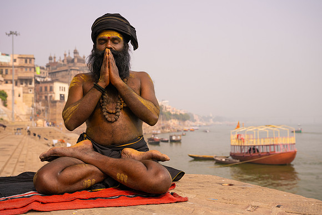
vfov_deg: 30.5
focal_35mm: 44
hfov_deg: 44.5
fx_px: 394
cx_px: 161
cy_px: 108
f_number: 5.6
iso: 320
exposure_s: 1/400
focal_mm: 44
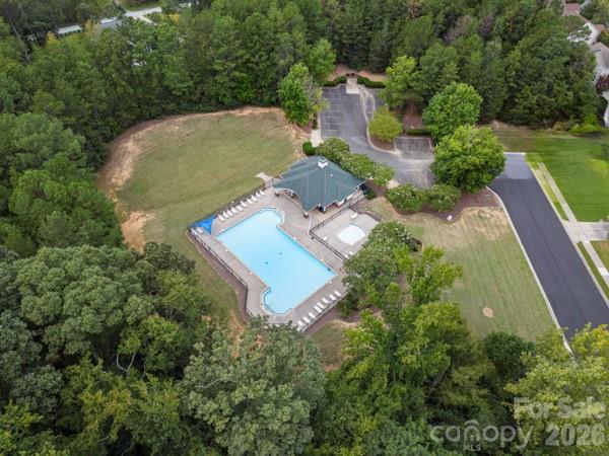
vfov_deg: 56.8
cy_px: 228
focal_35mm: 24
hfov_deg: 71.6
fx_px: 422
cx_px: 304
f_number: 1.8
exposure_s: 1/20
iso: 200
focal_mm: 8.67
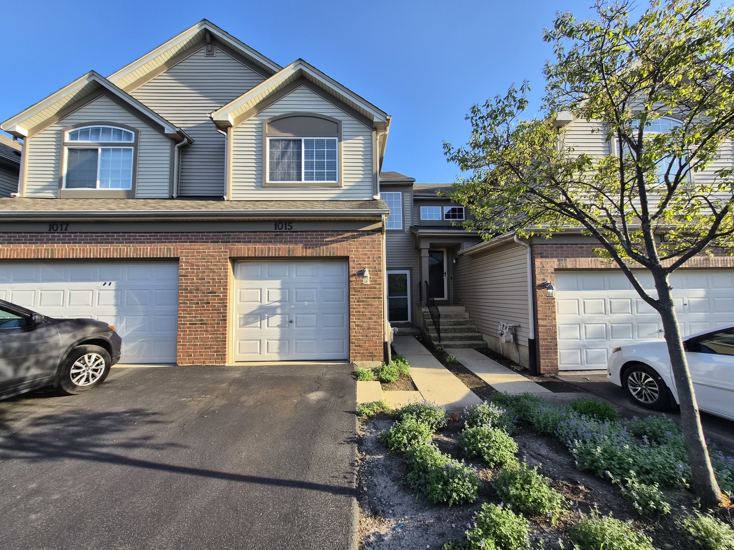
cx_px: 367
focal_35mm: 13
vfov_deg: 89.9
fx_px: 276
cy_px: 275
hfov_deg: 106.2
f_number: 2.2
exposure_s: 1/402
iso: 25
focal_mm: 1.7
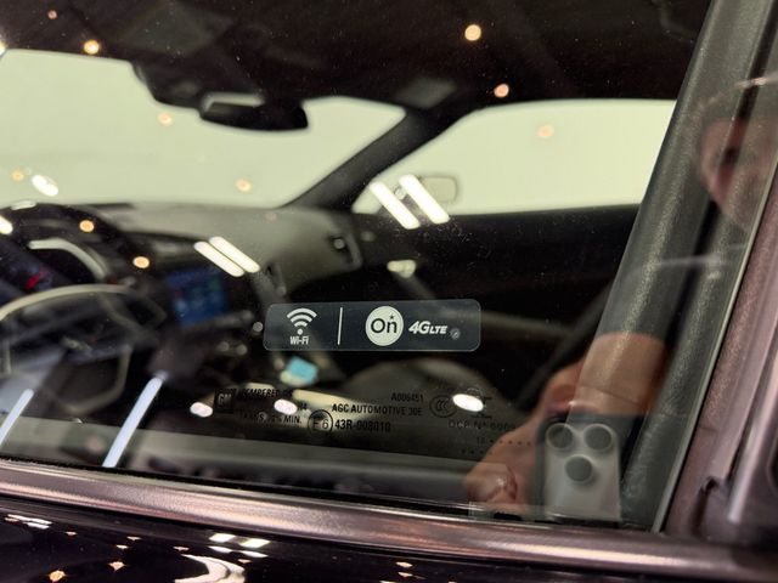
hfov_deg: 71.6
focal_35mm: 24
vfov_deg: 56.8
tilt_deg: -13.0
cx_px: 389
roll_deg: -0.7
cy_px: 292
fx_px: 539
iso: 250
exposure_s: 1/120
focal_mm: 6.76
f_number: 1.78
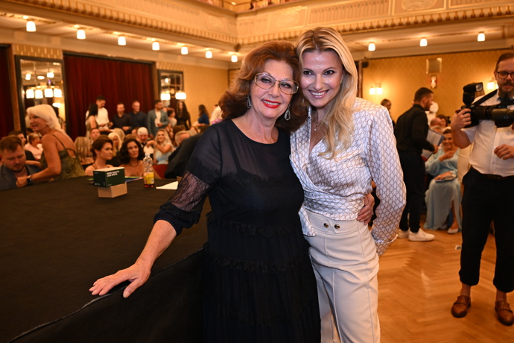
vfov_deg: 40.0
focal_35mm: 33
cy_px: 172
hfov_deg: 57.2
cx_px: 257
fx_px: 471
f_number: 4
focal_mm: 33
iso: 2500
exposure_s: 1/125
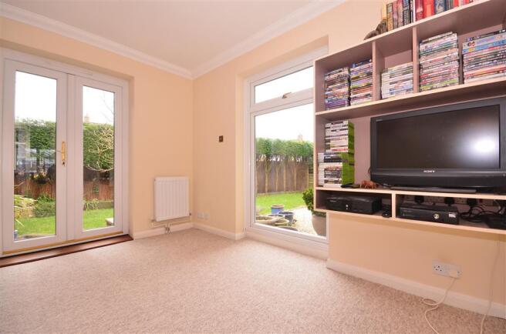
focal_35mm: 15
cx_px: 253
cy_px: 167
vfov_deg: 77.0
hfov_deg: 100.5
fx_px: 210
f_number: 9
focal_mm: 10
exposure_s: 1/10
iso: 640
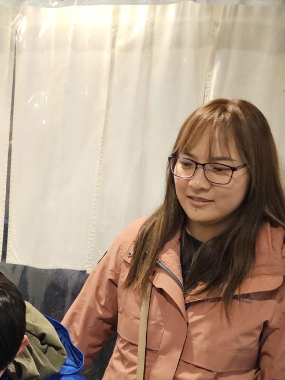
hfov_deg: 24.1
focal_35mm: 56
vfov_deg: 33.2
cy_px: 315
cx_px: -41
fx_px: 615
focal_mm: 6.3
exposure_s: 1/40
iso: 640
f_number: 1.7
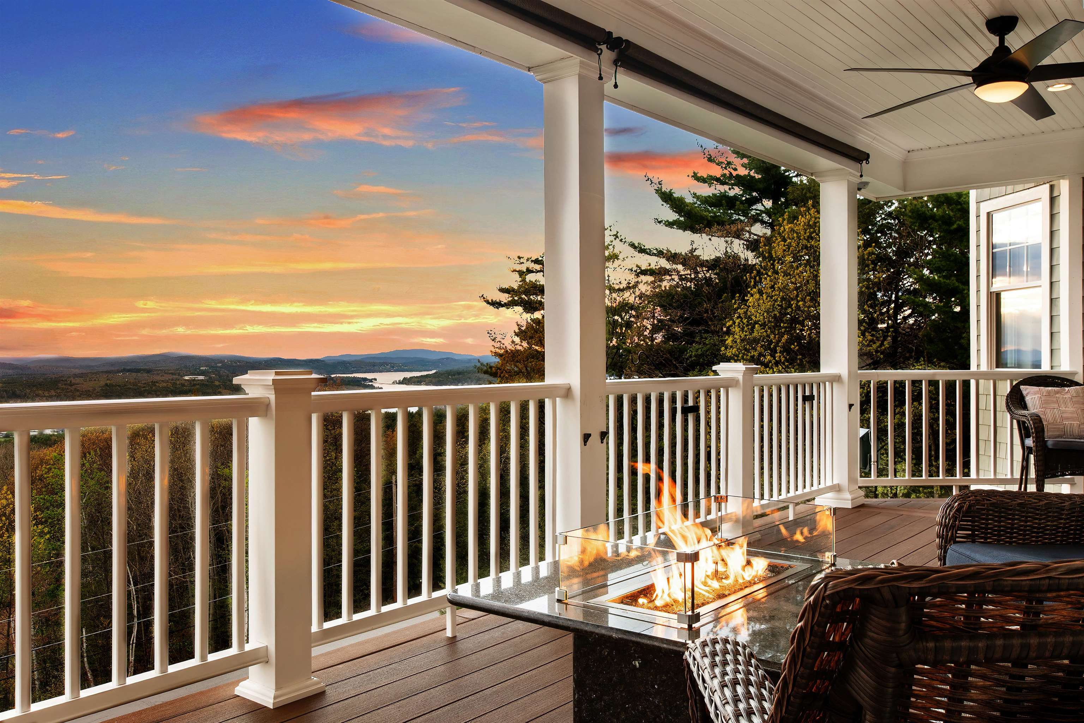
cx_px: 542
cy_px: 362
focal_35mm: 30
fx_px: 903
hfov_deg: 61.9
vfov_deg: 43.6
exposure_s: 1/25
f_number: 9
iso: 100
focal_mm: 20
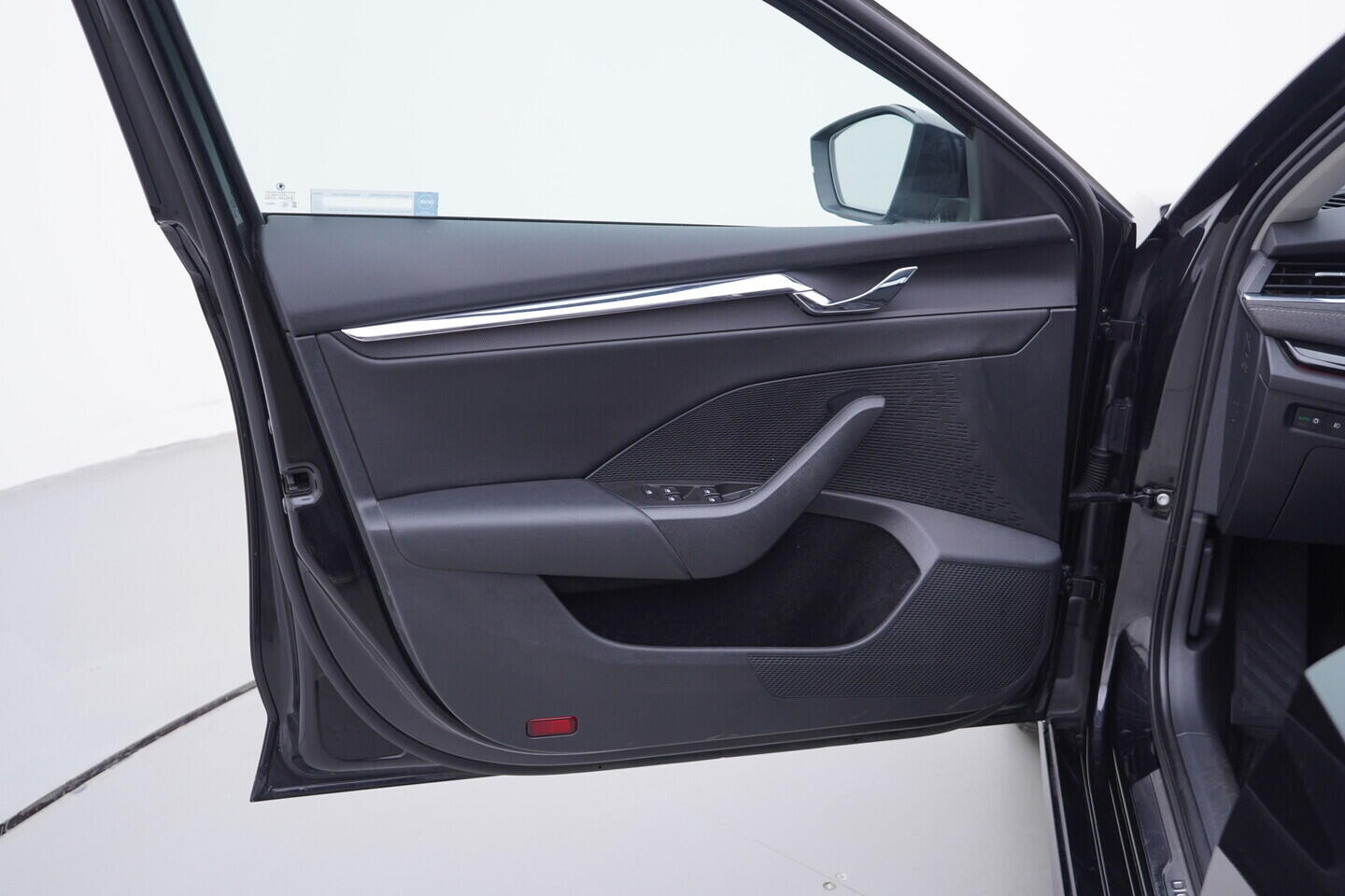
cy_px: 448
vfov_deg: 36.9
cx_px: 672
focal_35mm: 36
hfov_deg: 53.1
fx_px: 1345
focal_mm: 24
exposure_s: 1/50
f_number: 3.2
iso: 125
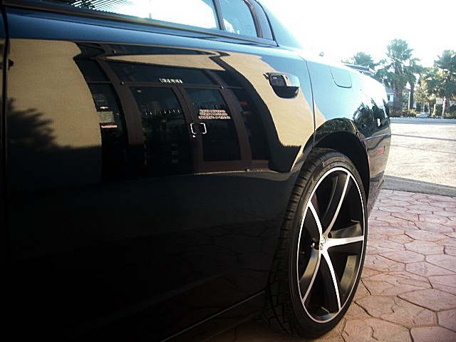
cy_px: 171
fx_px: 474
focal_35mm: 36
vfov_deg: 39.7
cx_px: 228
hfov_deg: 51.4
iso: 100
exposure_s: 1/100
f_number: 2.8
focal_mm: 6.3
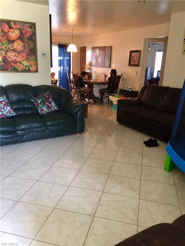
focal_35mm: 29
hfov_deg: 48.2
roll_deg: -2.7
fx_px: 207
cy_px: 123
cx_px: 92
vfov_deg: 61.7
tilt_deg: -16.3
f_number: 2.2
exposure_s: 1/30
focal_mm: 4.15
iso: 125
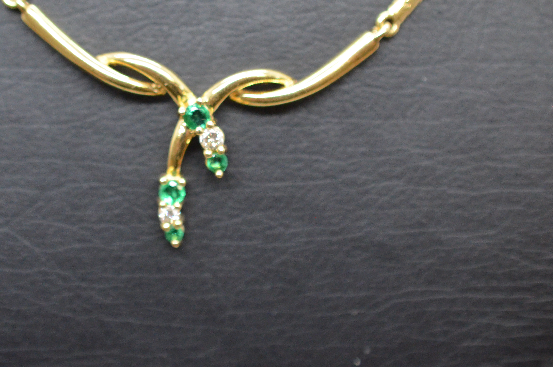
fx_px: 1395
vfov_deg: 14.9
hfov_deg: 22.4
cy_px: 132
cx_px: 201
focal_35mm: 91
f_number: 4
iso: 2500
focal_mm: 40
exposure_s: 1/800
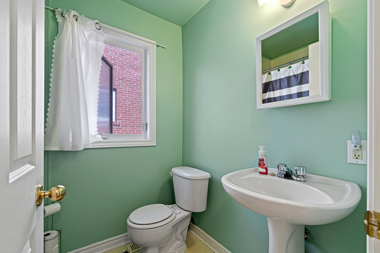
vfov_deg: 77.3
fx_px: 158
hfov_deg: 100.4
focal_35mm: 15
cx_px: 190
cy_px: 126
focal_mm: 10
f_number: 6.3
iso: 640
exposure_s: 1/20
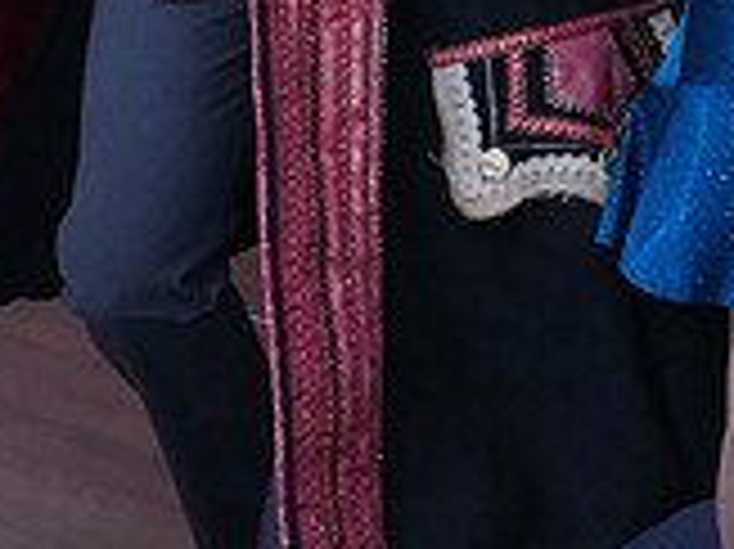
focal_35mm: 123
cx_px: 660
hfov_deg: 15.8
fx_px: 2606
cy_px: -266
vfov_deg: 11.5
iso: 8000
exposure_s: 1/200
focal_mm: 36
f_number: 4.5
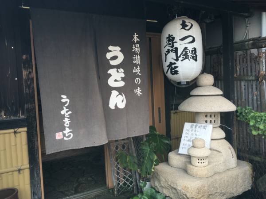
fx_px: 223
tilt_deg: -2.0
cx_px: 133
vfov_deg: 48.2
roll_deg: +2.0
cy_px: 100
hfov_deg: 61.7
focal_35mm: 29
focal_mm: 4.15
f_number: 2.2
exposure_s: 1/278
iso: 25
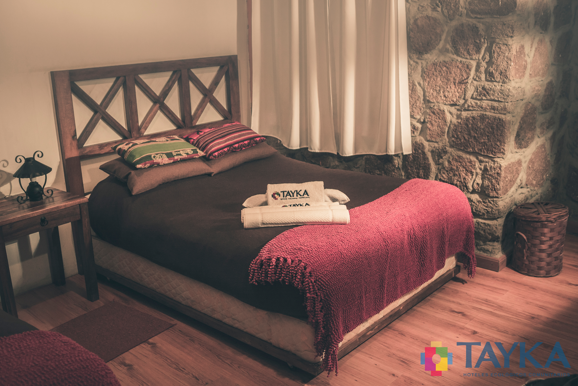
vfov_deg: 37.9
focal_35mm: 35
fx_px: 562
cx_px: 289
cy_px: 193
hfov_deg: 54.4
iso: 1000
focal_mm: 35
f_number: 3.5
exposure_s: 1/100
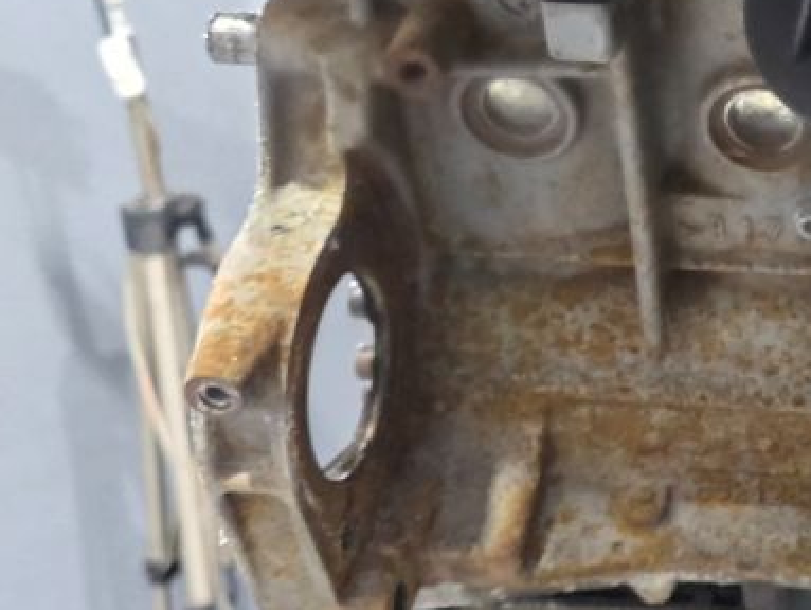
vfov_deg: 20.3
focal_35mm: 72
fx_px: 1688
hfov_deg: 24.9
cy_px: 144
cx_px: 915
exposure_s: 1/100
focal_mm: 6.3
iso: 400
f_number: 1.7
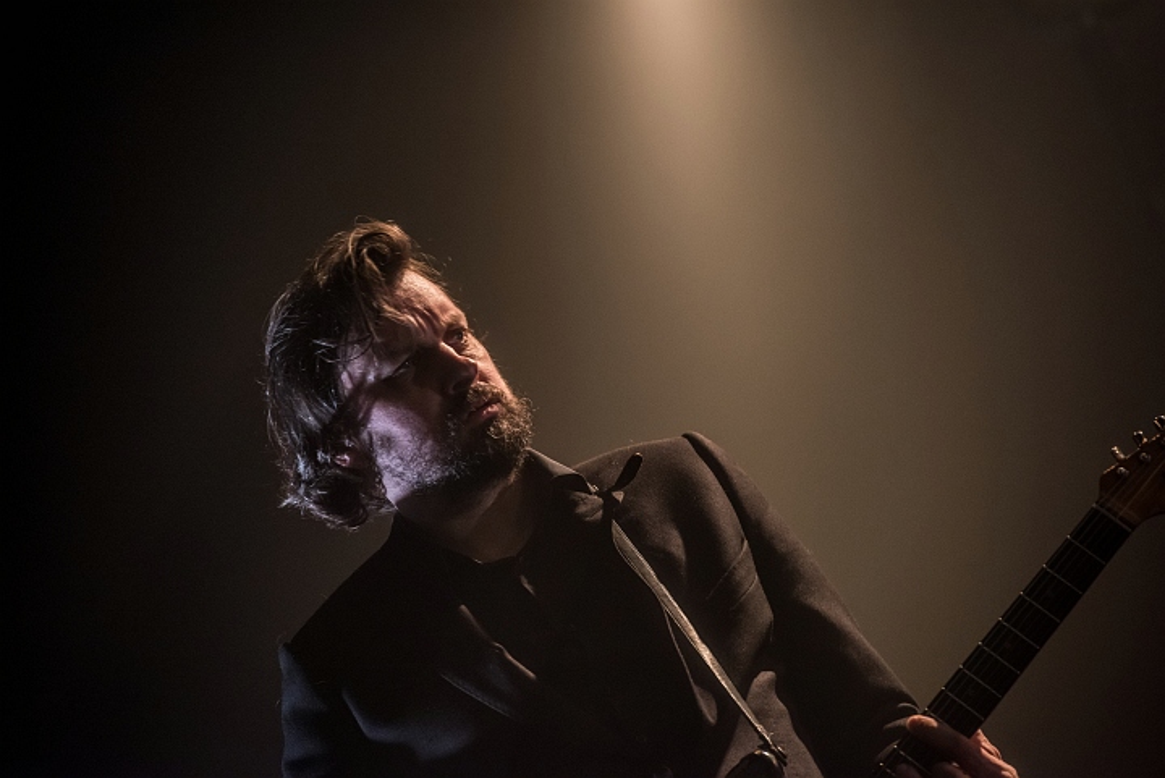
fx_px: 6476
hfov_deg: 10.3
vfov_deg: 6.9
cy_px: 389
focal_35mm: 200
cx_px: 582
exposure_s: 1/100
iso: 1600
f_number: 4.5
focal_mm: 200
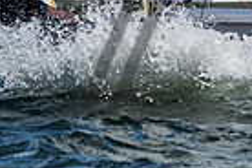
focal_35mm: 858
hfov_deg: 2.4
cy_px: -82
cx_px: -51
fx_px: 6006
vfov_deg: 1.6
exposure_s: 1/1250
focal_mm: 155
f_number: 9
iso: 320
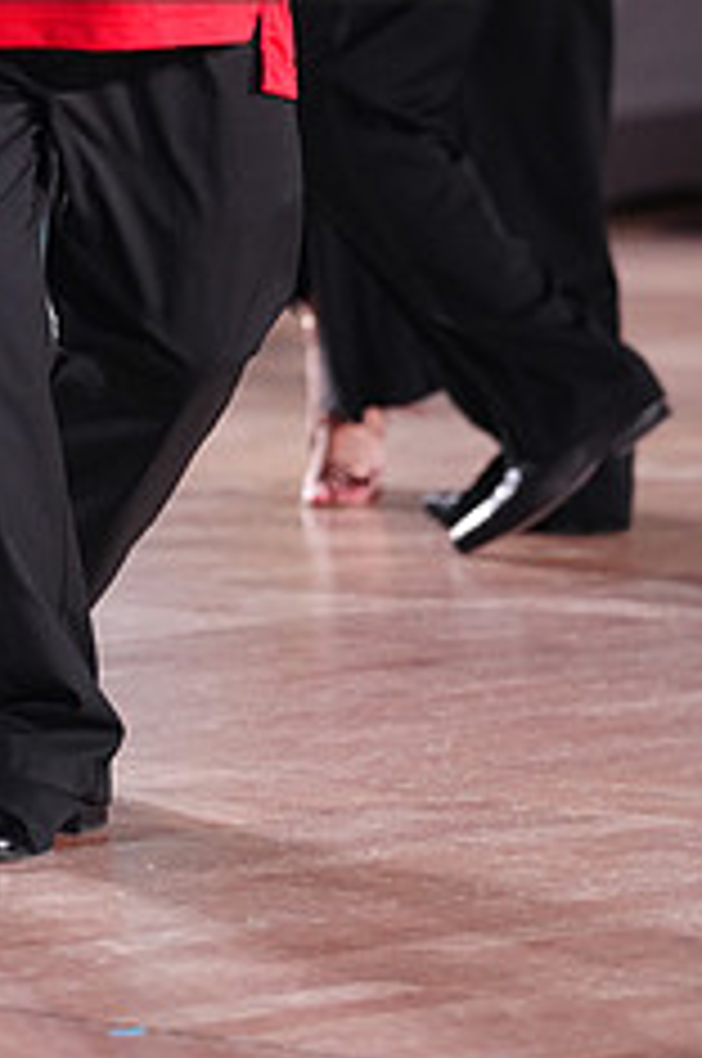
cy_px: -144
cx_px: -142
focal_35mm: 309
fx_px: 9064
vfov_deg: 6.6
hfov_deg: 4.4
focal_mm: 125
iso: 2000
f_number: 2.8
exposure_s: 1/500
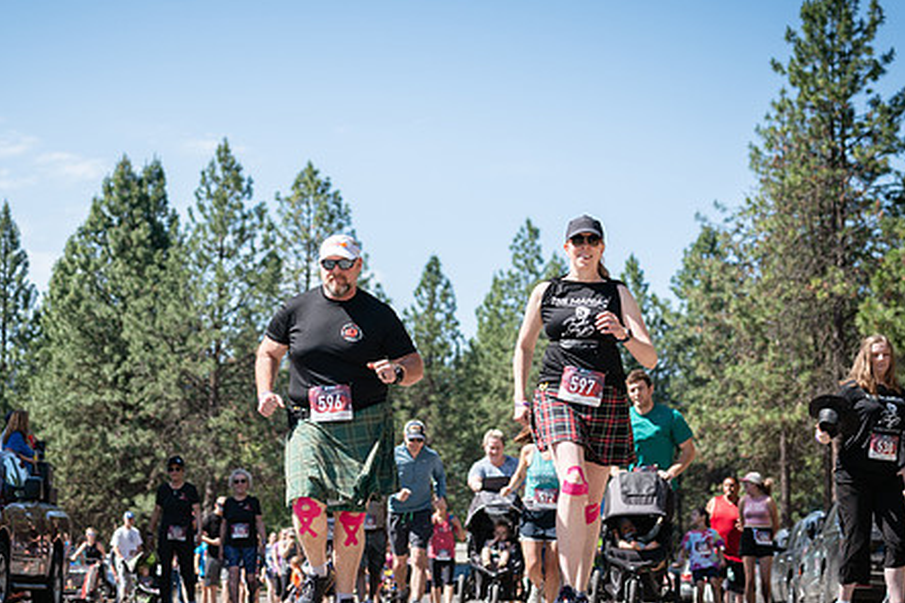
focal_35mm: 97
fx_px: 2437
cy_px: 349
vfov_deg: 14.1
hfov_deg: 21.0
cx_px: 347
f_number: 4
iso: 100
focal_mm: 74
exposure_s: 1/500
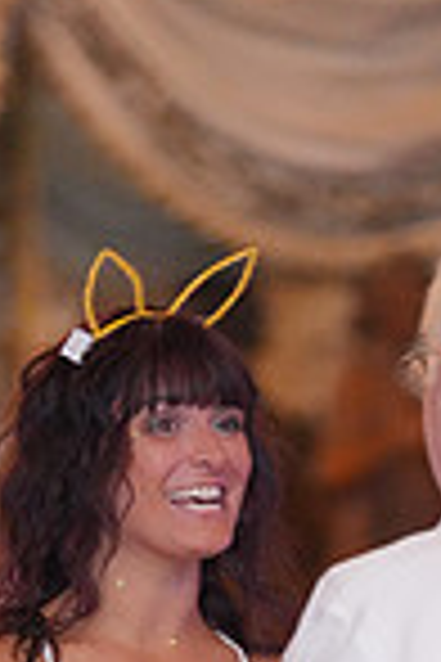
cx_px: 286
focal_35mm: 574
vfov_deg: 3.6
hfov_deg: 2.4
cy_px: 1202
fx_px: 10546
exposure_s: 1/250
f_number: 2
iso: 8000
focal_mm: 145
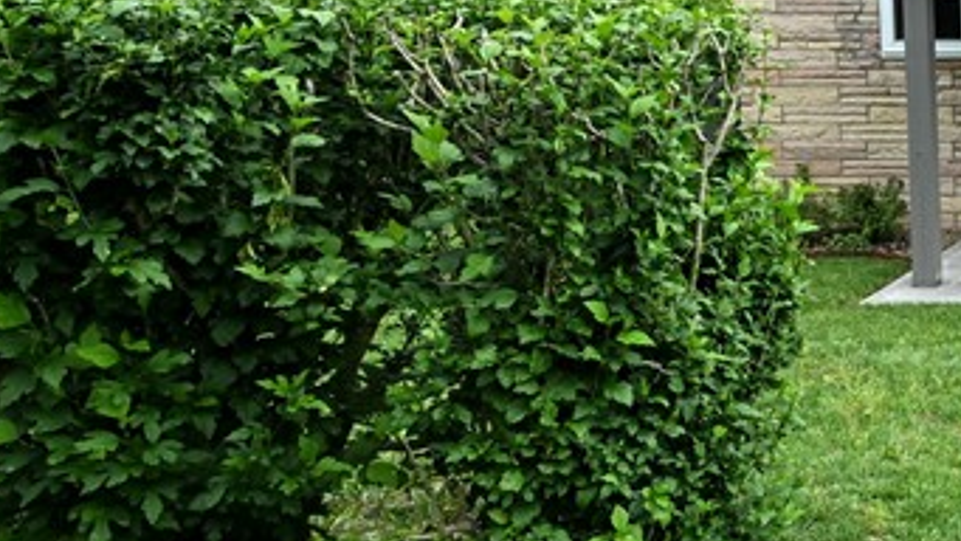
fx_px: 1529
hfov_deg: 25.2
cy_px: 124
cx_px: 1491
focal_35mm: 60
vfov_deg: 19.9
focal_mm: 12
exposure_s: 1/50
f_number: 9
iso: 100
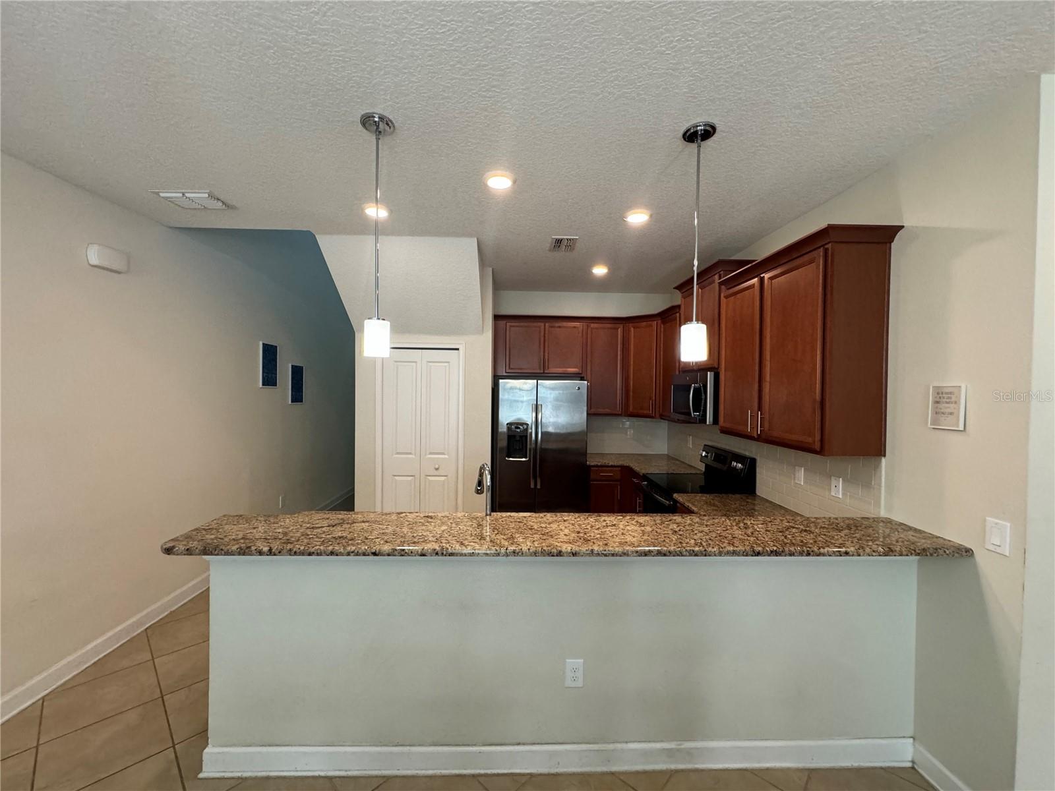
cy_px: 396
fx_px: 427
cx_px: 528
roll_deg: -1.4
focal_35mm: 14
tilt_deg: -1.3
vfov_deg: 85.7
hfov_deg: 102.1
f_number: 2.2
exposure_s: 1/120
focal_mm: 2.22
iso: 320
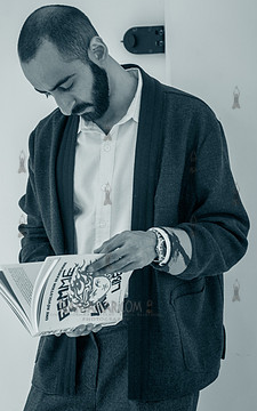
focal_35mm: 102
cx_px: 107
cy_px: 194
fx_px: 1143
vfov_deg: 20.4
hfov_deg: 12.8
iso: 1600
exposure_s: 1/125
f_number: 4.5
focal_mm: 80
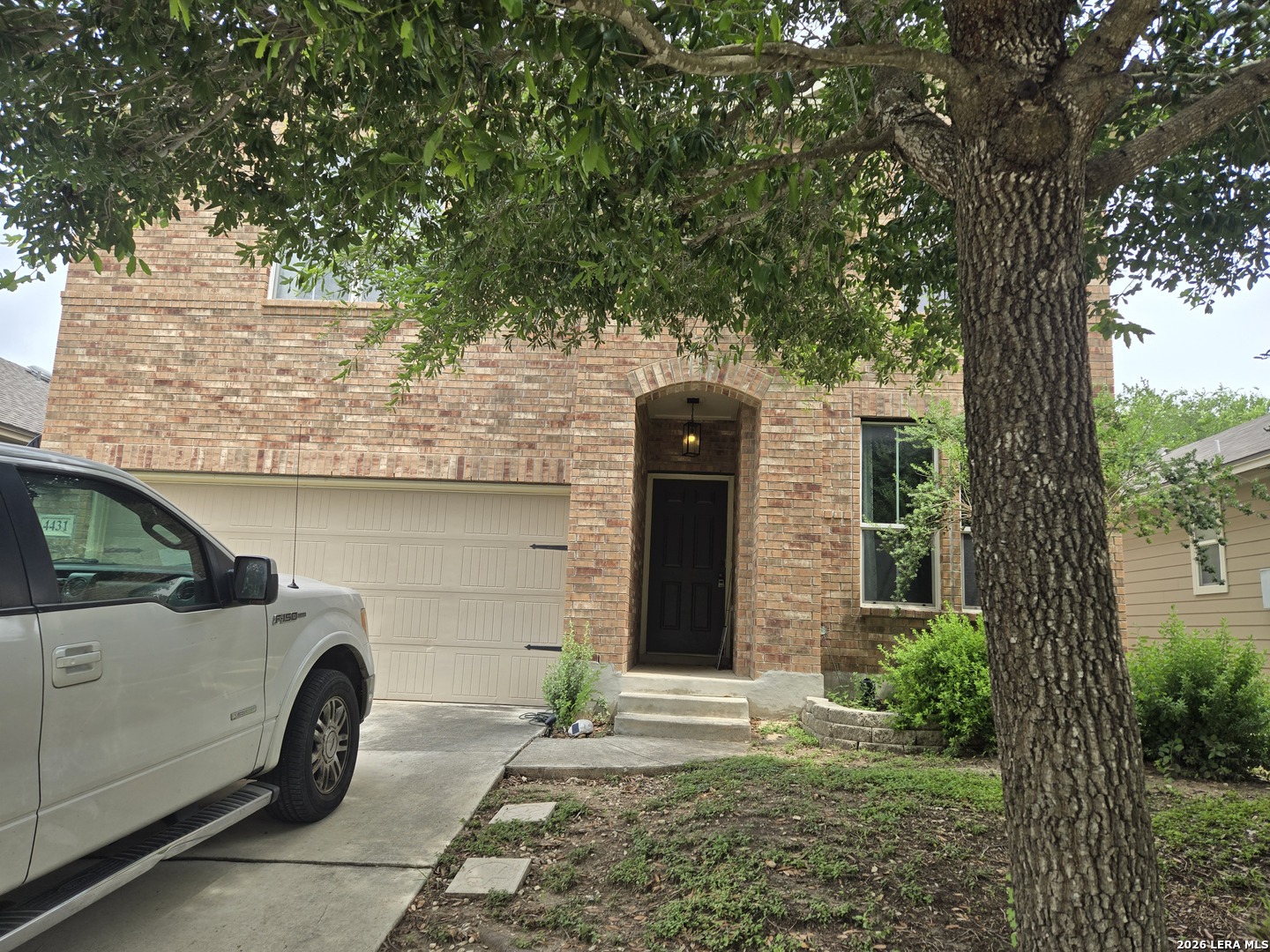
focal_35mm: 23
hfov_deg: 73.9
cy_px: 476
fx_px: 844
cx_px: 635
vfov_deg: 58.9
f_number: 1.8
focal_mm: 5.4
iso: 25
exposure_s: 1/796
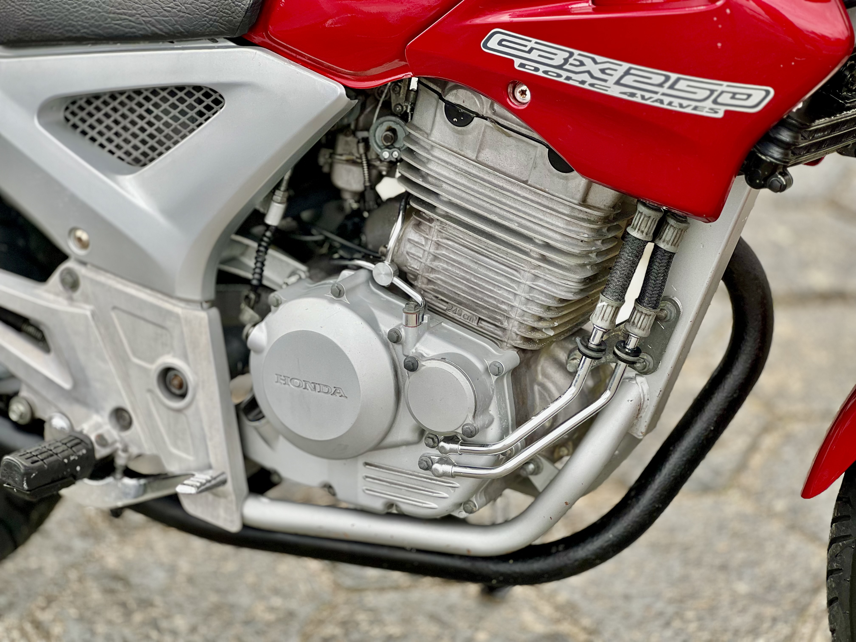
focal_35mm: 77
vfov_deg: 19.1
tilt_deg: -26.0
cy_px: 321
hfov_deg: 25.3
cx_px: 428
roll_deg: +4.6
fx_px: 1904
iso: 32
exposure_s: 1/121
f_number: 2.8
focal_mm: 9
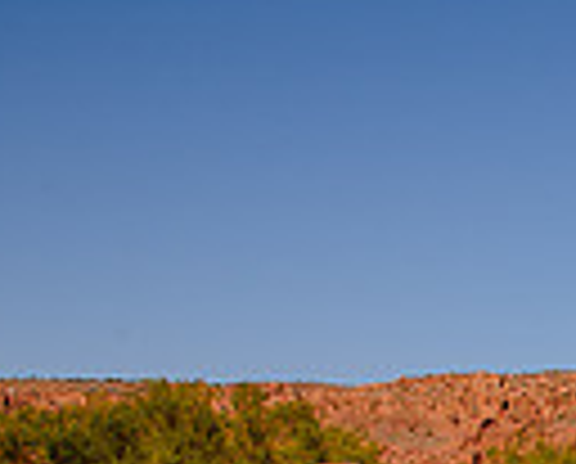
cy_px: 700
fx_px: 2495
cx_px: 1268
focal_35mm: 146
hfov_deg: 11.4
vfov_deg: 10.3
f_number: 13
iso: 125
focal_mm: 30
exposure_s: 1/250
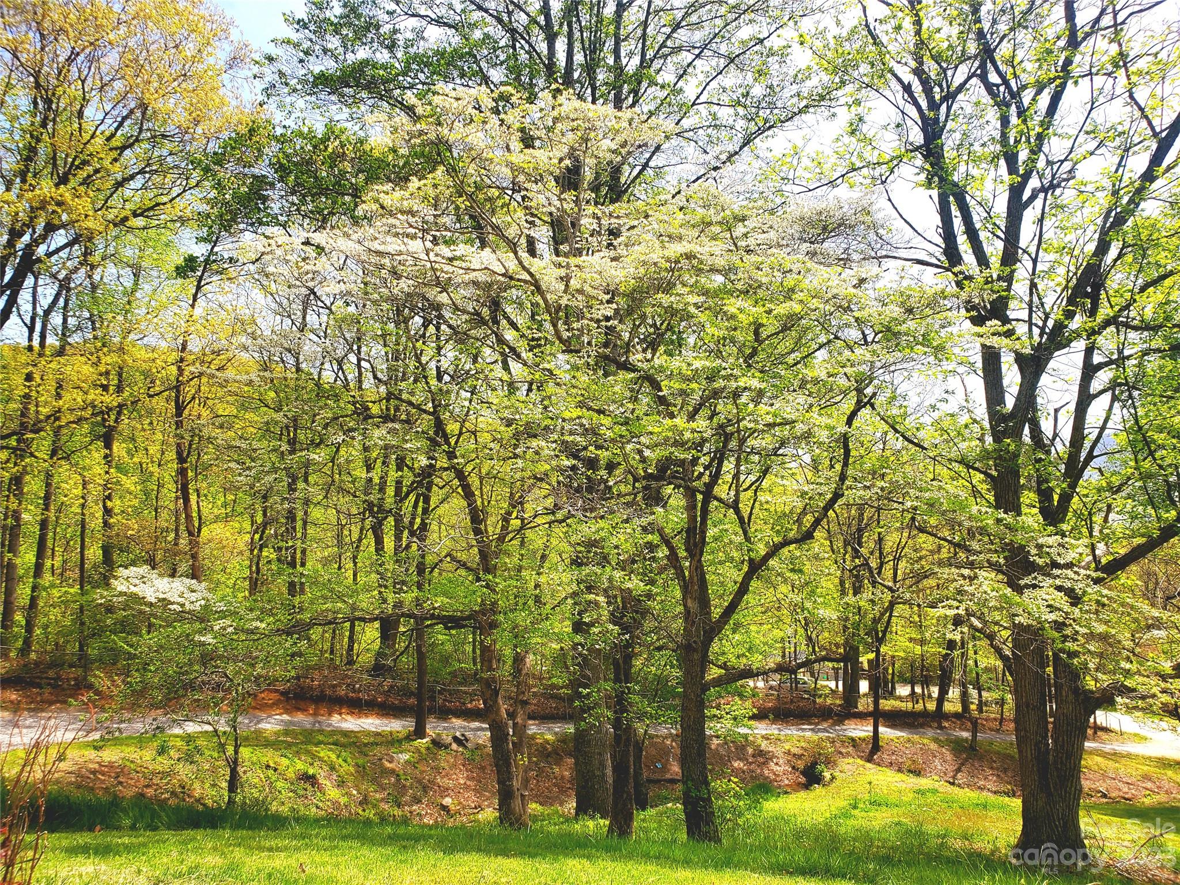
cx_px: 590
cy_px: 442
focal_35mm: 26
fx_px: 886
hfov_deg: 67.3
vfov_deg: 53.1
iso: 50
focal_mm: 4.3
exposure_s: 1/1250
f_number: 2.4
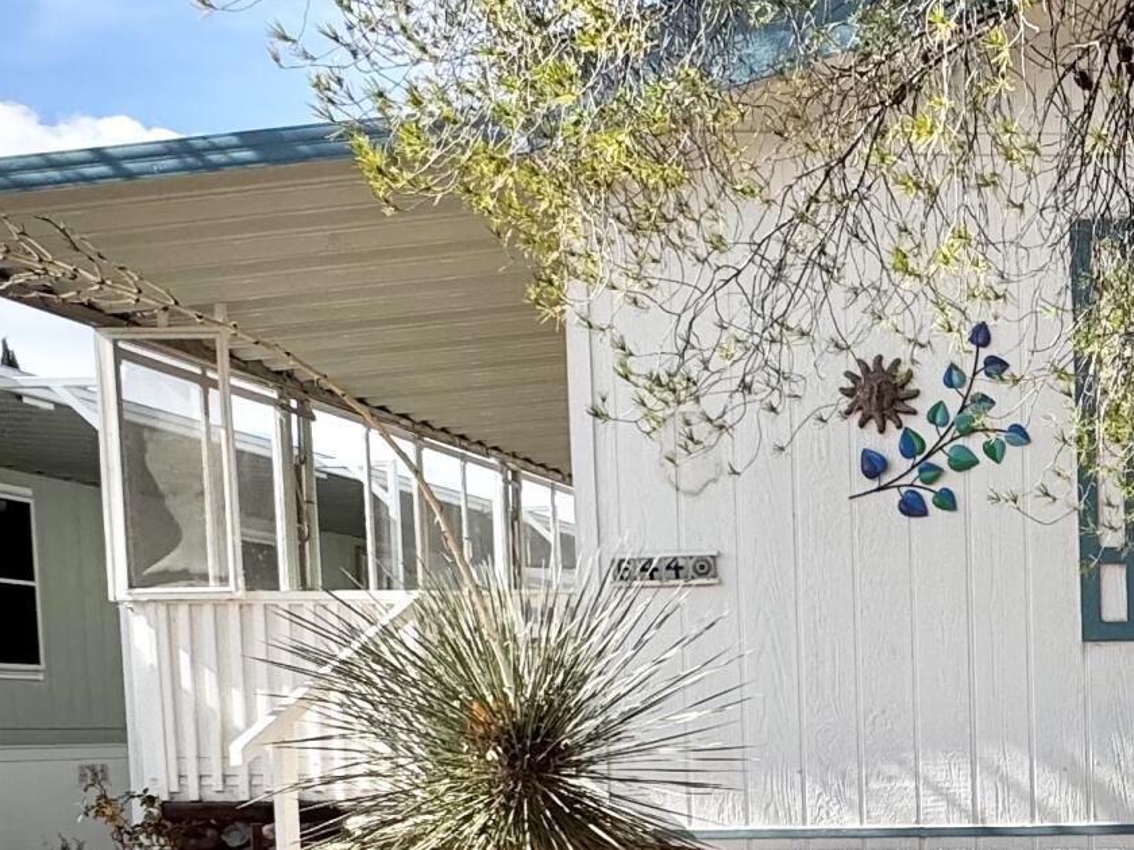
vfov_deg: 27.6
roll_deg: +1.2
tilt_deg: -4.1
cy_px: 823
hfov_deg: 32.4
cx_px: 1316
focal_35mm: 50
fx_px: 1638
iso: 50
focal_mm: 2.22
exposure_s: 1/1160
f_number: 2.2
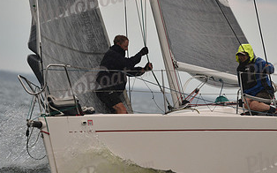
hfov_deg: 7.2
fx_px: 2204
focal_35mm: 292
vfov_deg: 4.5
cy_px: 118
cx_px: 200
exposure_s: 1/500
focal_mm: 155
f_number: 2.8
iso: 400
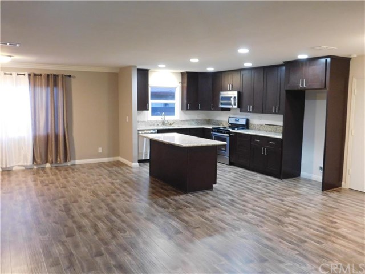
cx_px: 182
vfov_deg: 46.8
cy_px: 137
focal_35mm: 30
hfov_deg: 60.0
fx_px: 316
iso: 400
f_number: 3.2
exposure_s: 1/10
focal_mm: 5.3
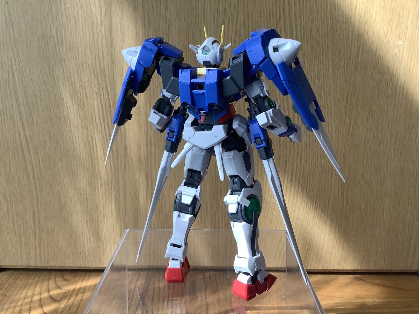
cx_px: 210
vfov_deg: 45.4
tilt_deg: -14.5
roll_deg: -0.9
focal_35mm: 31
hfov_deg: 58.4
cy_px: 157
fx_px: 375
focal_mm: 3.3
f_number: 2.4
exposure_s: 1/50
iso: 100
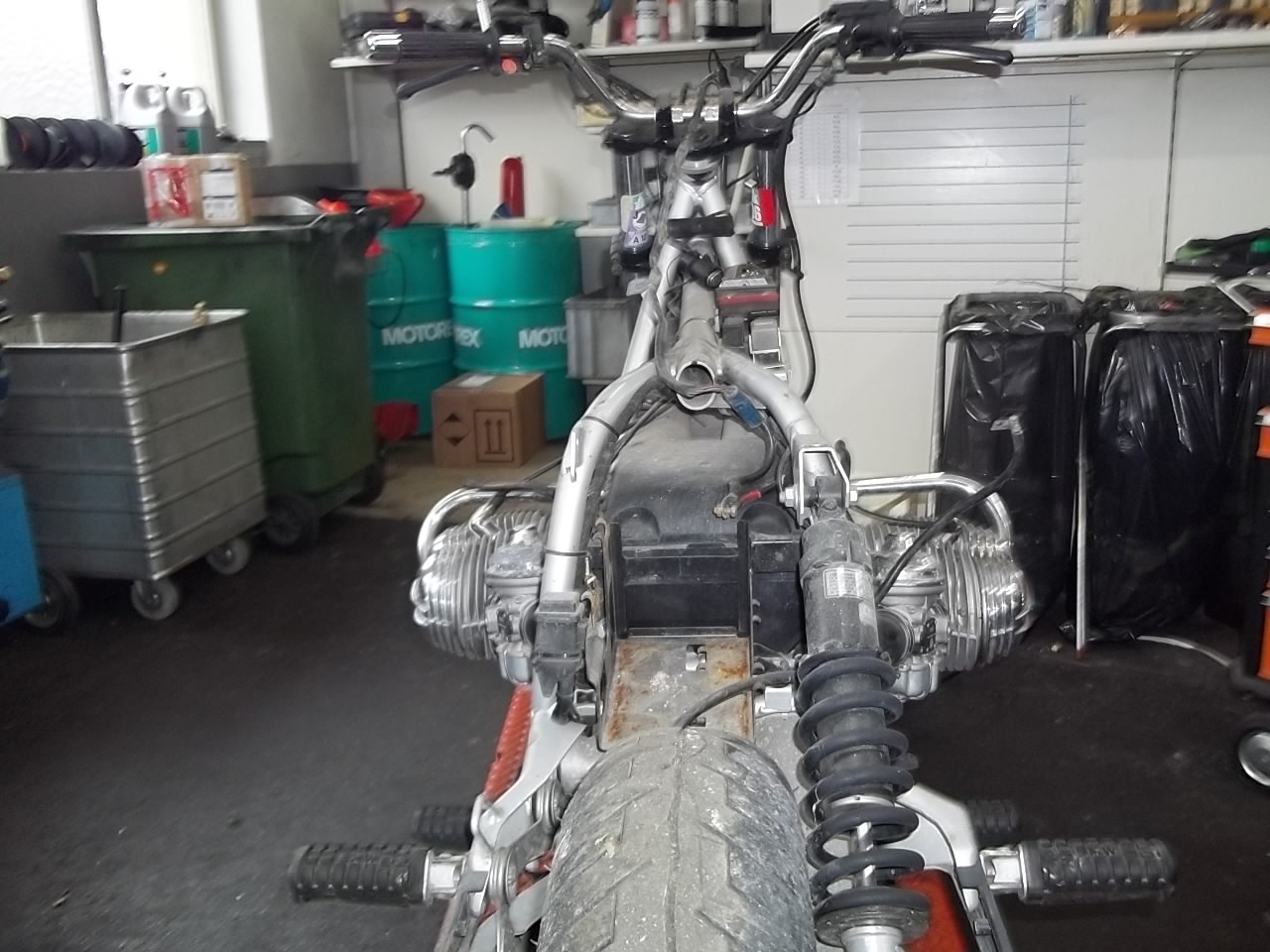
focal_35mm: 32
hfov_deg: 56.8
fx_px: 1174
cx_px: 635
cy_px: 476
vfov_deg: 44.2
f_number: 2.9
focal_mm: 5.7
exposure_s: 1/30
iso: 160
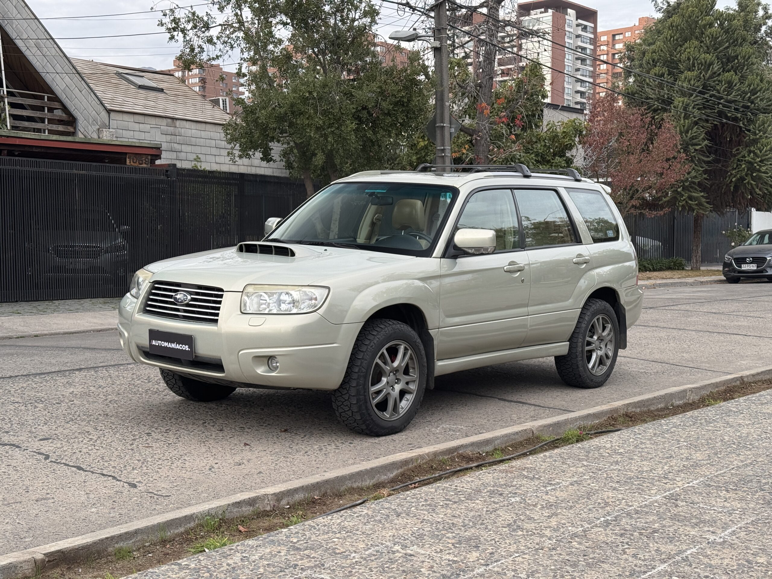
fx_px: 1070
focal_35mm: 48
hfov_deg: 39.7
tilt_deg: -1.9
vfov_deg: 30.3
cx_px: 386
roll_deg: -0.4
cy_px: 290
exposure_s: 1/407
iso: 64
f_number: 1.78
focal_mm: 6.76
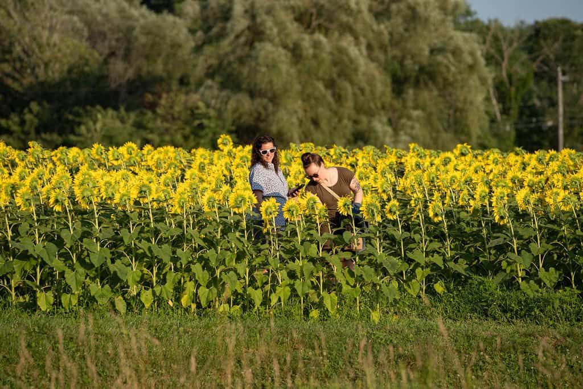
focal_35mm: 200
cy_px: 194
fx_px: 3239
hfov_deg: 10.3
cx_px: 292
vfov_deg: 6.9
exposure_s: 1/500
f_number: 4.5
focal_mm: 200
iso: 100
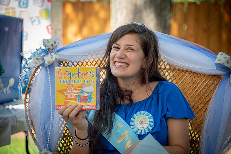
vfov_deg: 13.0
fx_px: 674
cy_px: 77
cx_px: 116
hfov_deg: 19.5
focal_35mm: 105
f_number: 4
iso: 125
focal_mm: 105
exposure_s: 1/125
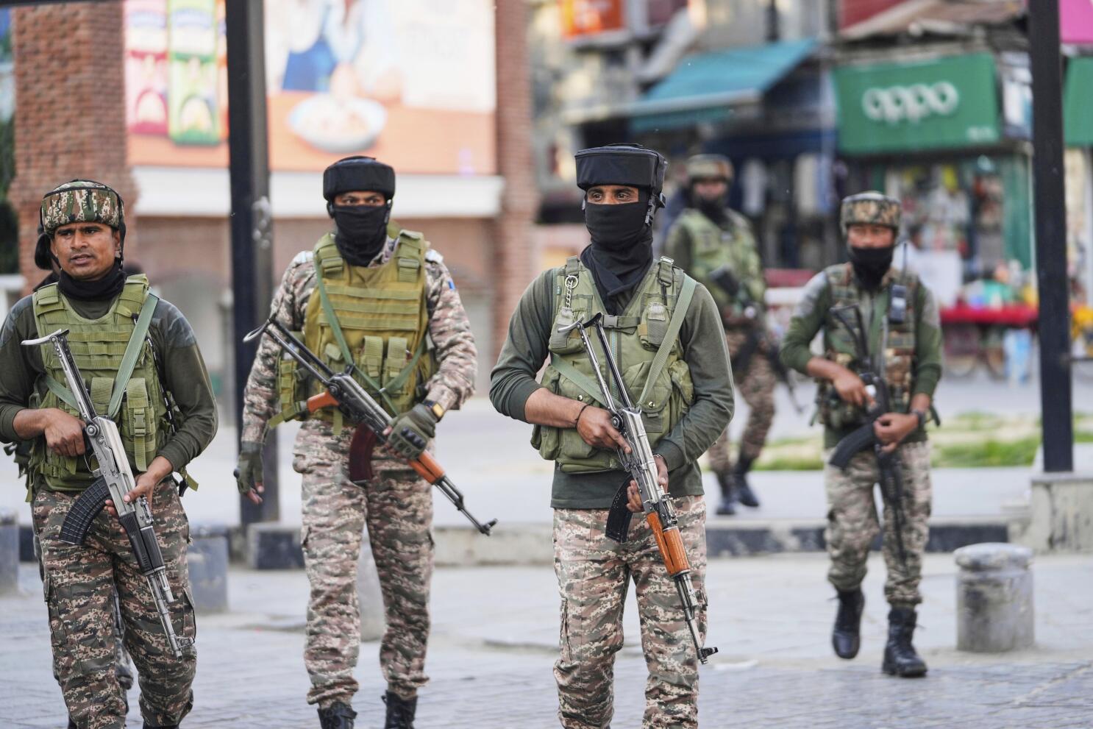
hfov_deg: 16.1
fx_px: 3856
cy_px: 364
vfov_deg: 10.8
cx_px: 546
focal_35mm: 127
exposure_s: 1/1000
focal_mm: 127
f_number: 2.8
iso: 400
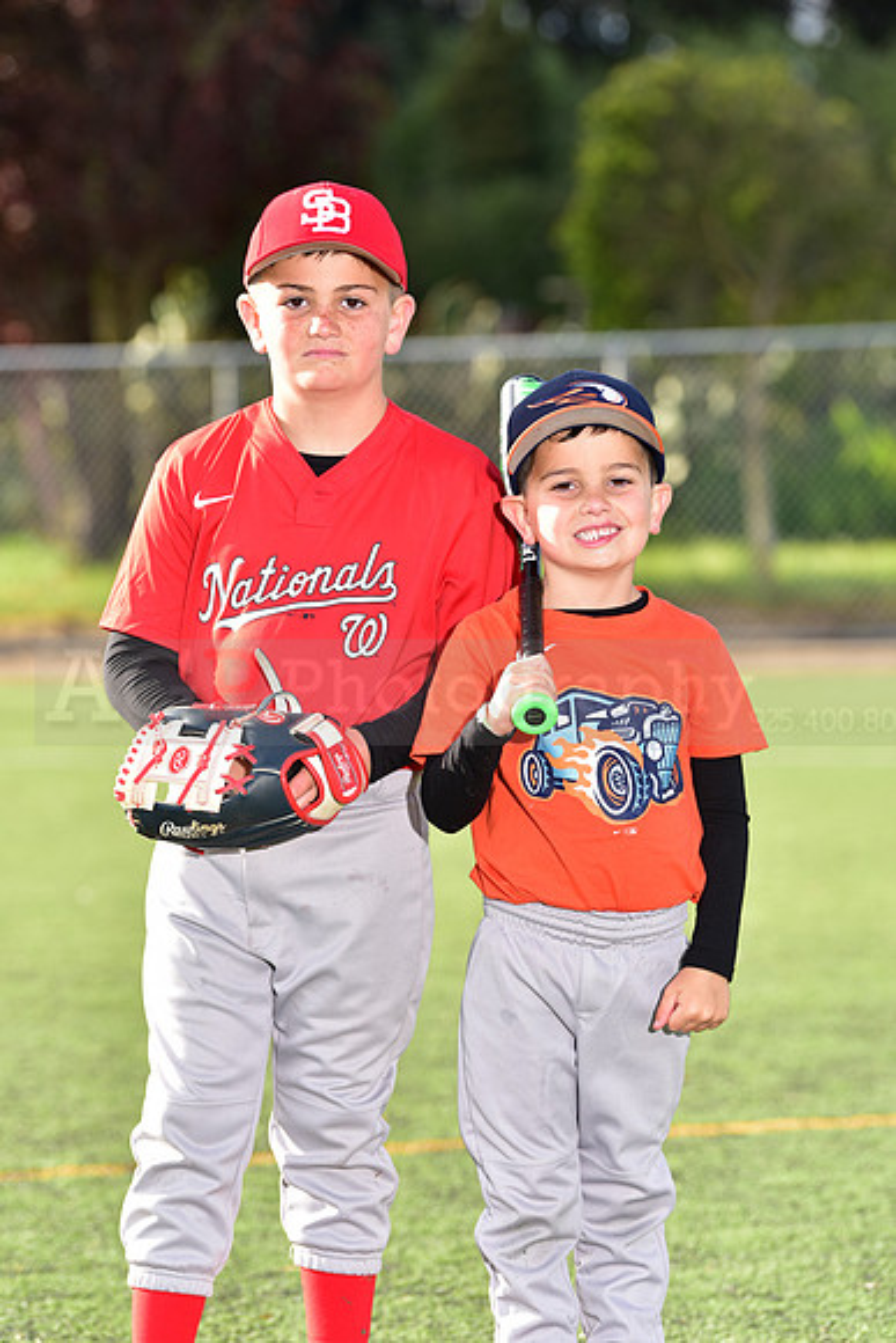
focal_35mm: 140
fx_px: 5223
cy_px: 672
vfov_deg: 14.7
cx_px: 448
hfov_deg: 9.8
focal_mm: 140
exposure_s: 1/200
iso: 80
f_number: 4.5
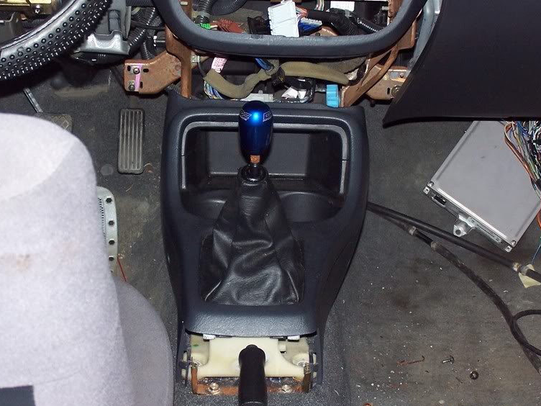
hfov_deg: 20.9
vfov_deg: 15.7
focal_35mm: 94
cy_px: 219
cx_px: 247
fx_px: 1469
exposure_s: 1/60
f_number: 3.2
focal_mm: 11.5
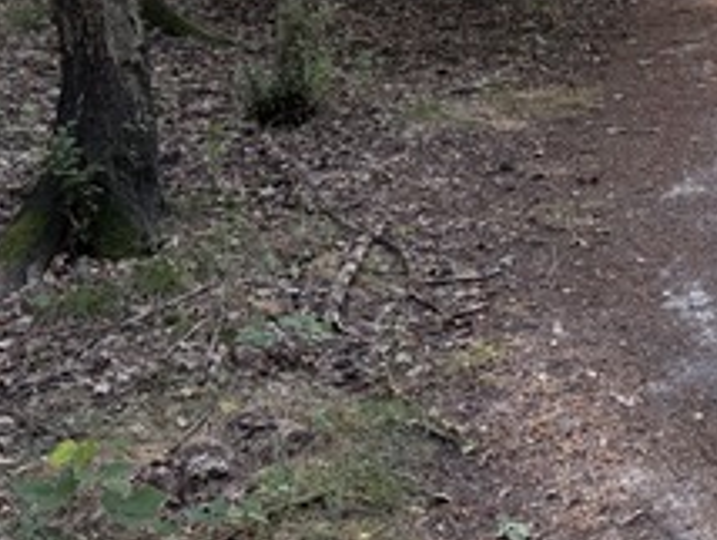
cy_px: -5
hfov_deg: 32.3
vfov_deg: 24.9
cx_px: 670
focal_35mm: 56
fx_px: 1161
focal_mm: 6.76
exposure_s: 1/111
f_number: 1.78
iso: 200
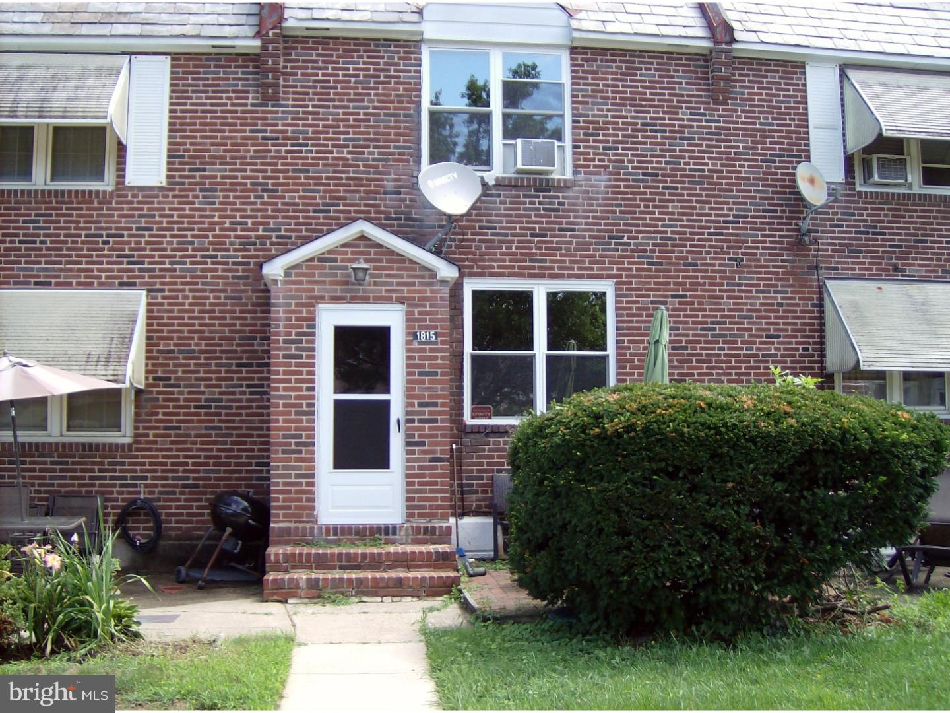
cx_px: 475
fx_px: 988
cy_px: 356
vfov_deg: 39.7
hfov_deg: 51.4
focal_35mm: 36
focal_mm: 6
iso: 100
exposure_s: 1/386
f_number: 2.8
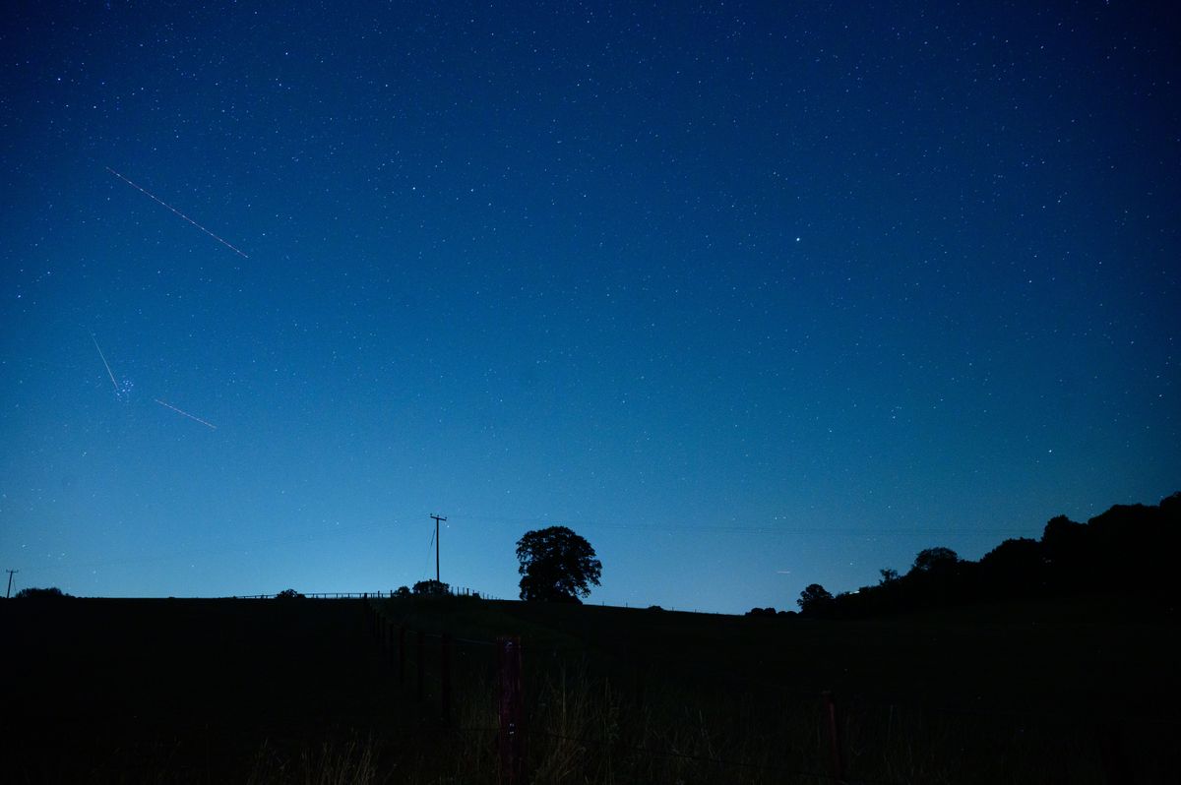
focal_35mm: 24
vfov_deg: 53.1
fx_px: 787
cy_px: 392
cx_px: 590
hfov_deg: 73.8
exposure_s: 20
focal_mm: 24
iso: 3200
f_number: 5
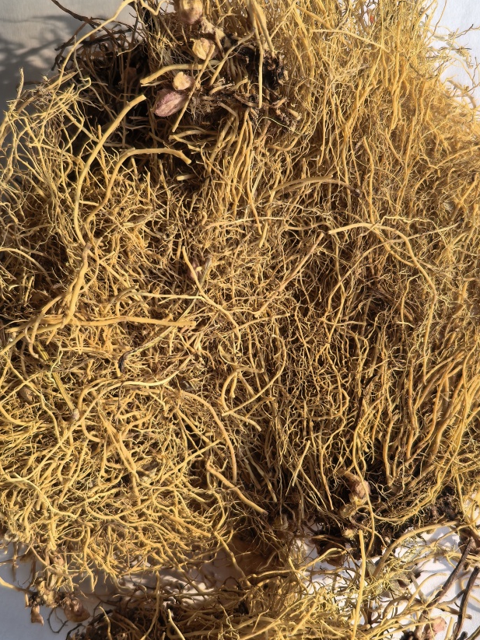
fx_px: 647
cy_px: 361
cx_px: 233
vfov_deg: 52.5
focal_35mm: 35
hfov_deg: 40.7
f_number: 1.4
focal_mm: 5.75
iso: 50
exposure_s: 1/404
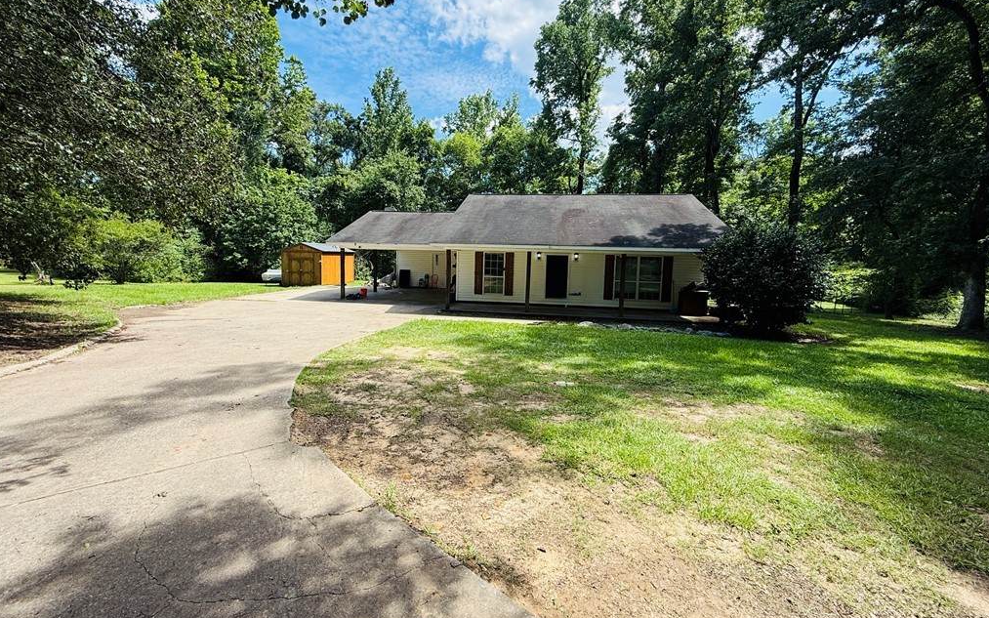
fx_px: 404
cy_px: 285
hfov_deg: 101.5
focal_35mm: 15
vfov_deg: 74.7
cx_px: 494
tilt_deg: -2.0
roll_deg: -0.6
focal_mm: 2.22
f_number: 2.2
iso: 64
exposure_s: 1/535
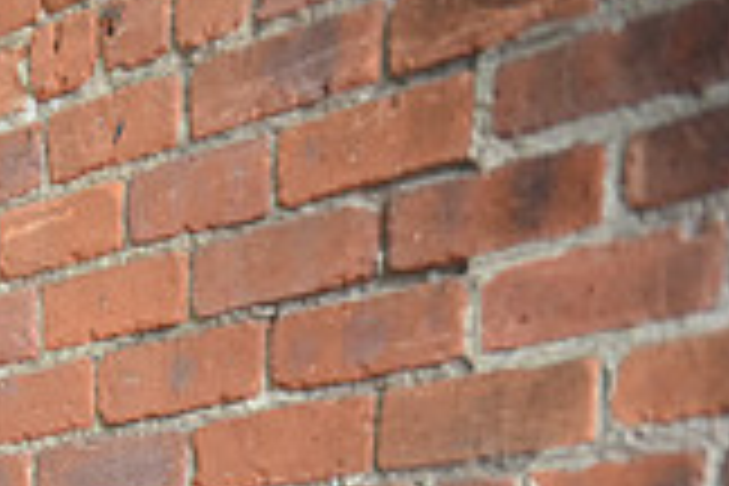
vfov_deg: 8.4
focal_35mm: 158
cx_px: -549
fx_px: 3199
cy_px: 803
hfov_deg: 12.0
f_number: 3.5
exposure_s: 1/125
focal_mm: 44
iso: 1250
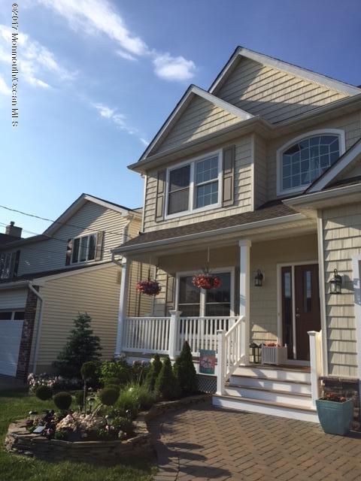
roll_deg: -2.5
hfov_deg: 48.2
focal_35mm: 29
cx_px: 180
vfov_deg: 61.7
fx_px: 403
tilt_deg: +13.7
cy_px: 240
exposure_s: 1/2639
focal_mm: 4.15
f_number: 2.2
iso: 32
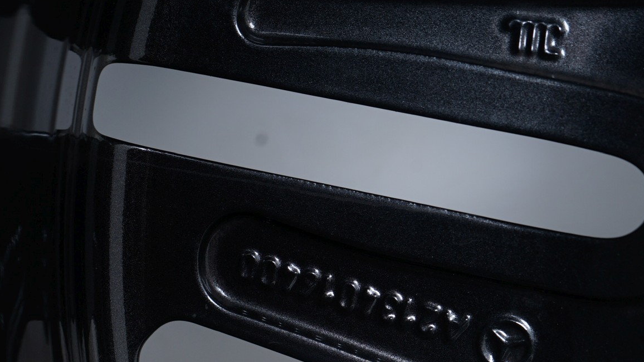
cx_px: 343
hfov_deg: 29.0
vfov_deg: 16.3
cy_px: 331
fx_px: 1246
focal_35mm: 73
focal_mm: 42
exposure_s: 1/125
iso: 250
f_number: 7.1
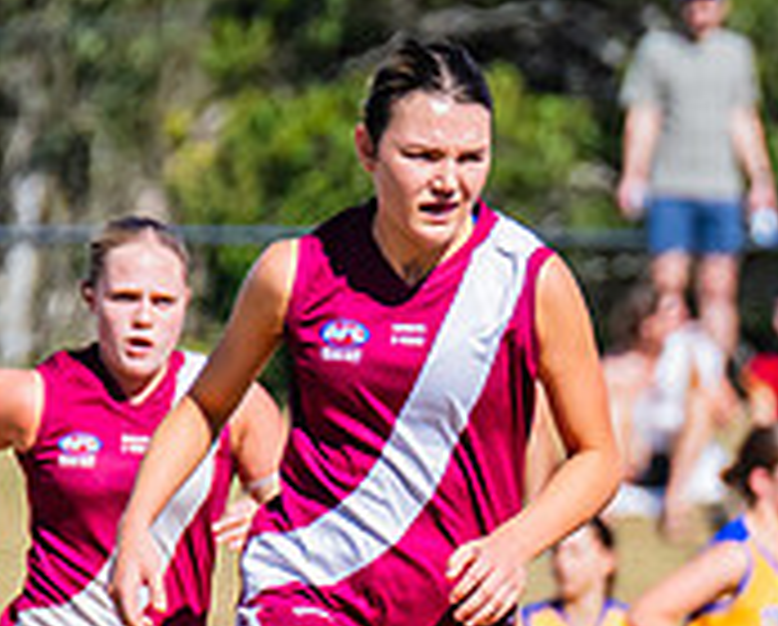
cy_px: 613
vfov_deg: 0.8
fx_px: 43177
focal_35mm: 1872
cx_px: 1524
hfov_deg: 1.0
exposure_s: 1/1600
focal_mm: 420
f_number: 10
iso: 800
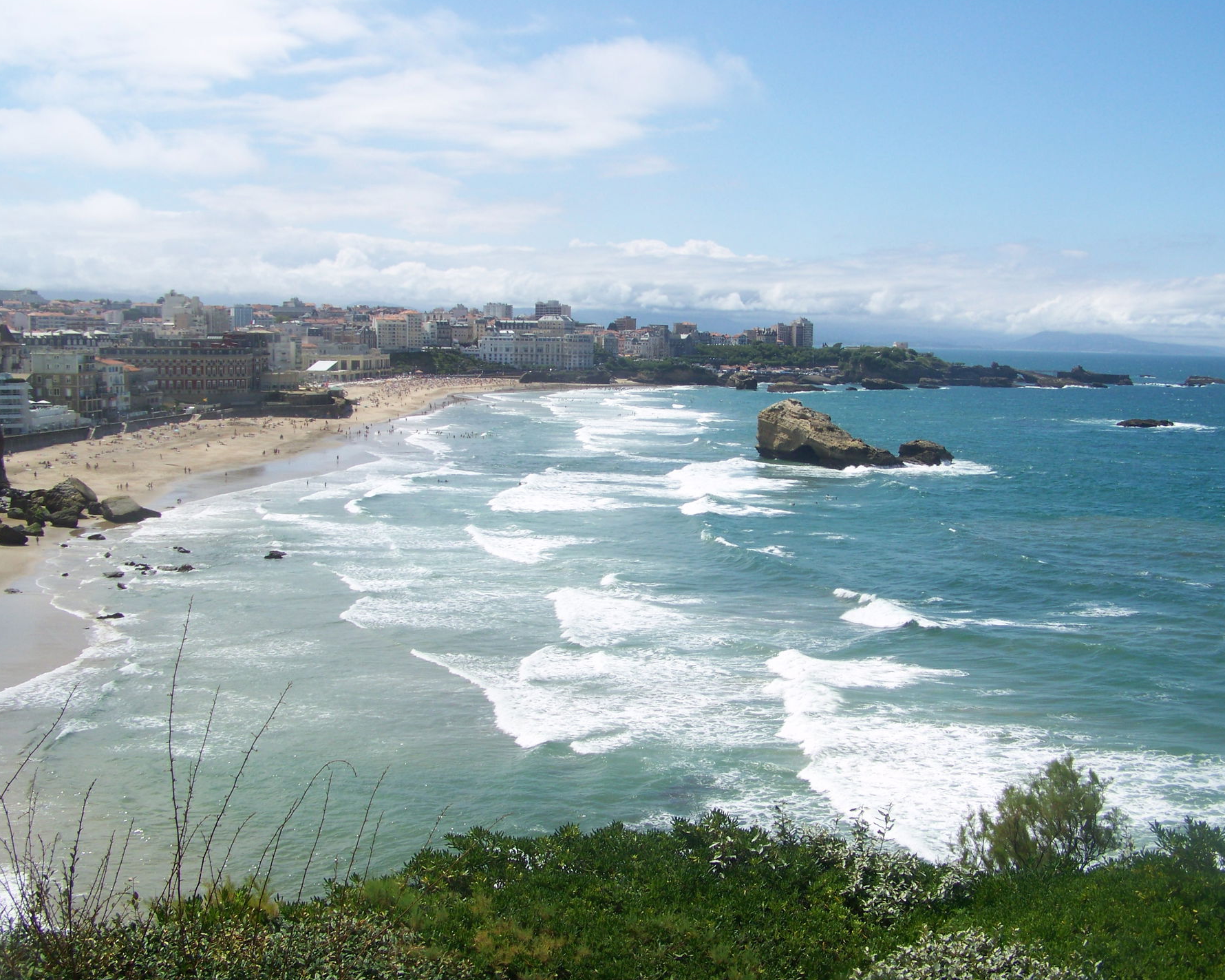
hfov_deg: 45.8
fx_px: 1450
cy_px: 491
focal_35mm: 40
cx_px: 646
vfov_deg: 37.3
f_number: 5.6
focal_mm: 6.3
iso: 80
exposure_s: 1/800
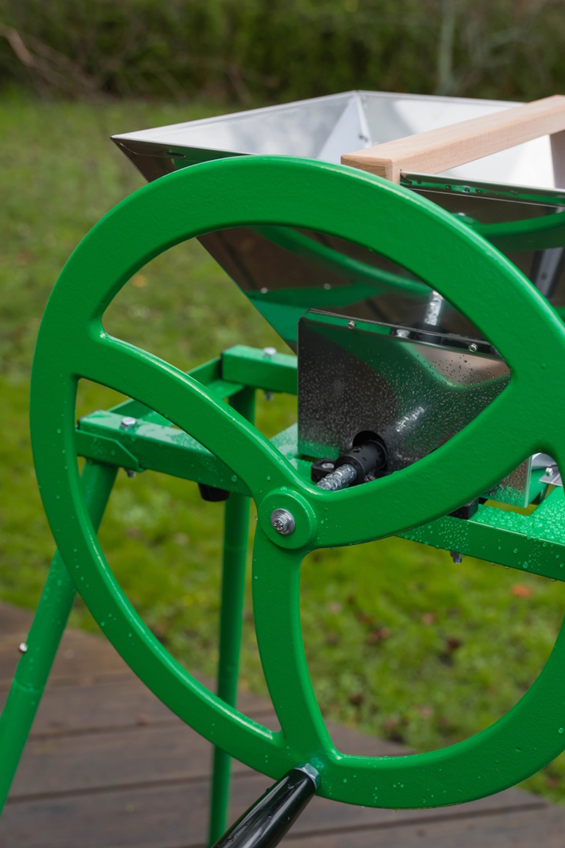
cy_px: 496
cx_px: 318
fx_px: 1178
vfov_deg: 39.5
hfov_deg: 27.0
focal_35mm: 50
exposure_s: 1/250
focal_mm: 38
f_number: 5
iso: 400
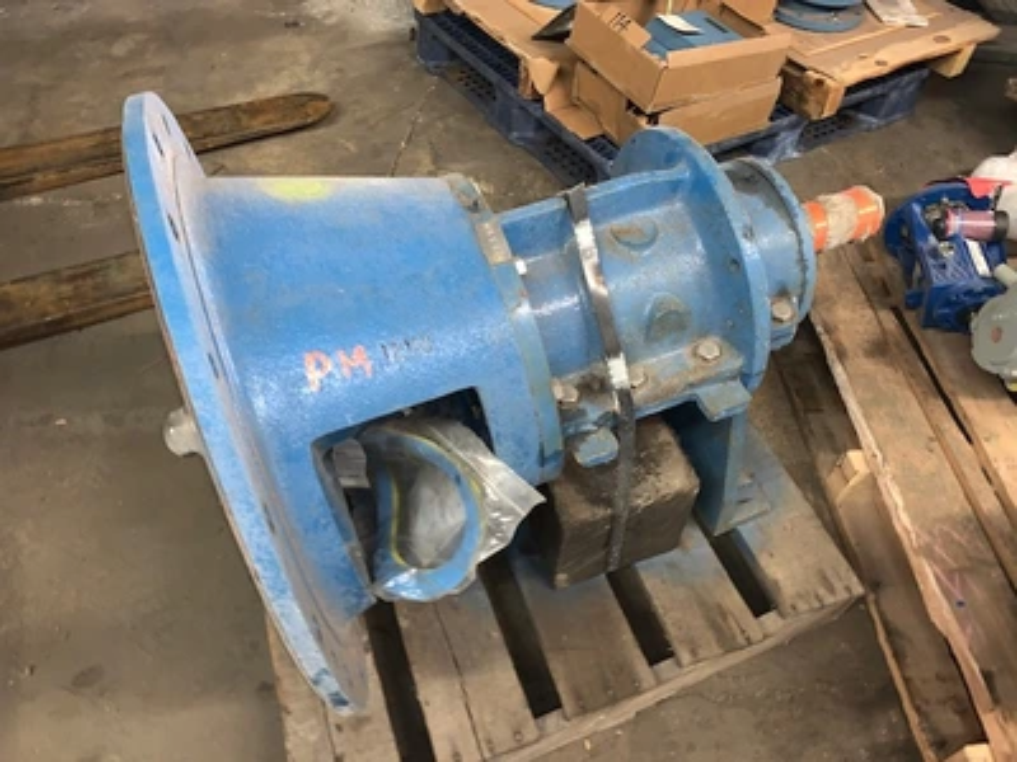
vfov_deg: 53.1
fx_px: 764
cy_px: 381
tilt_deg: -47.6
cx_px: 508
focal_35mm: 26
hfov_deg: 67.3
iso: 80
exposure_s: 1/5
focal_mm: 4.25
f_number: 1.8
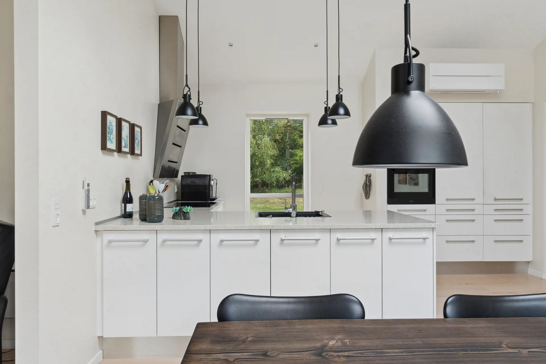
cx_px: 273
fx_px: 364
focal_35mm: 24
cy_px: 182
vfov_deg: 53.1
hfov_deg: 73.7
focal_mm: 16
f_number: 8
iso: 200
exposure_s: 1/30
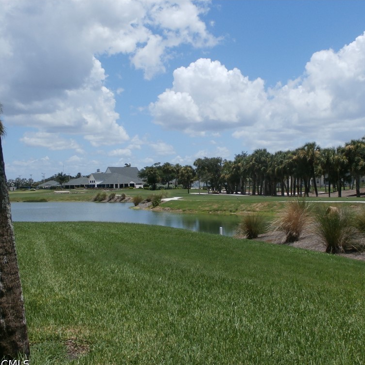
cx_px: 233
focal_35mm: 41
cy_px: 186
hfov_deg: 40.6
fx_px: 489
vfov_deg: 40.9
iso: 100
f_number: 3.4
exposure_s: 1/1600
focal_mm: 6
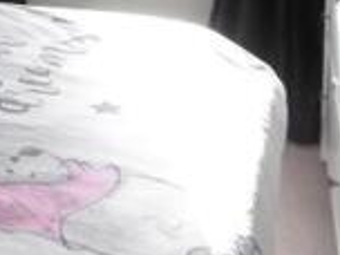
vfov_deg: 14.6
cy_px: -160
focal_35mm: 92
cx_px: -15
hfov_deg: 20.5
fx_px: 904
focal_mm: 4.3
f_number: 3.1
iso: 250
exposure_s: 1/60
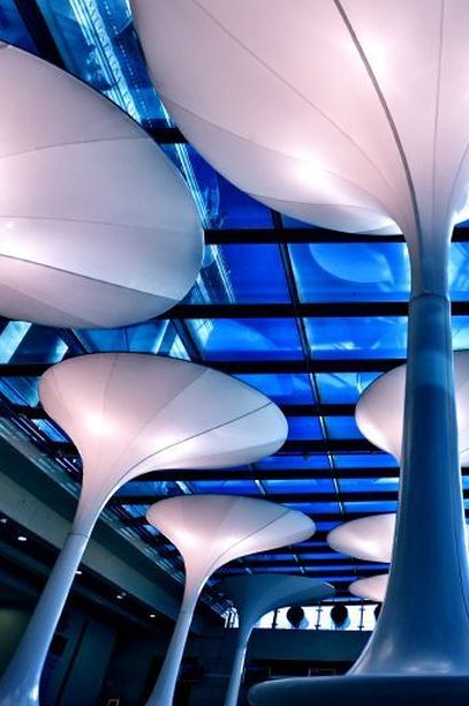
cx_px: 343
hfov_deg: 49.5
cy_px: 255
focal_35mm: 25
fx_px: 489
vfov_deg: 70.1
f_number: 4.5
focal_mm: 17
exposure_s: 1/250
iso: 200
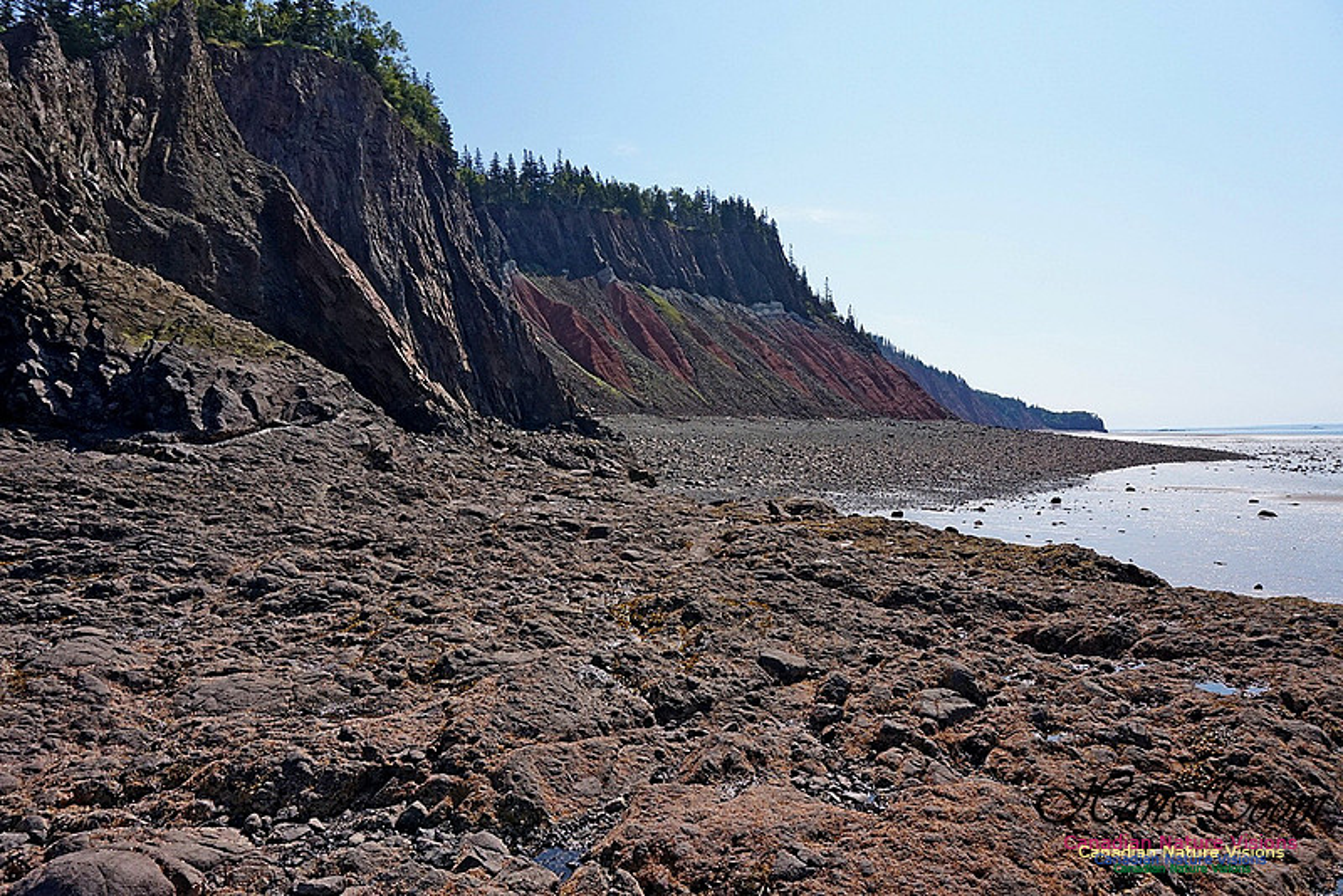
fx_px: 896
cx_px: 672
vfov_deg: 53.2
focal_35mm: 24
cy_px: 448
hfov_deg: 73.7
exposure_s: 1/3200
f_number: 7.1
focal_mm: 16
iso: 800
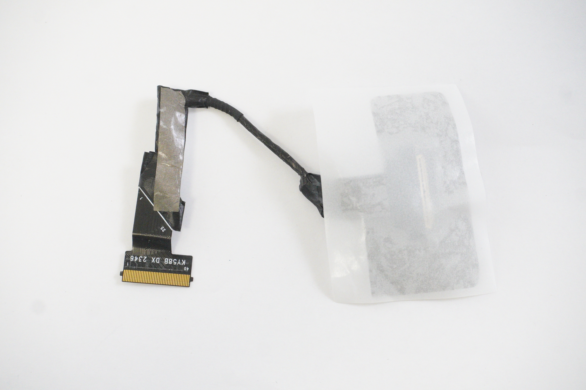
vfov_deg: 30.8
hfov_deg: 45.0
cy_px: 195
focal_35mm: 44
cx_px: 293
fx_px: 707
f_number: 6.3
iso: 6400
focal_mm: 29
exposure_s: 1/200
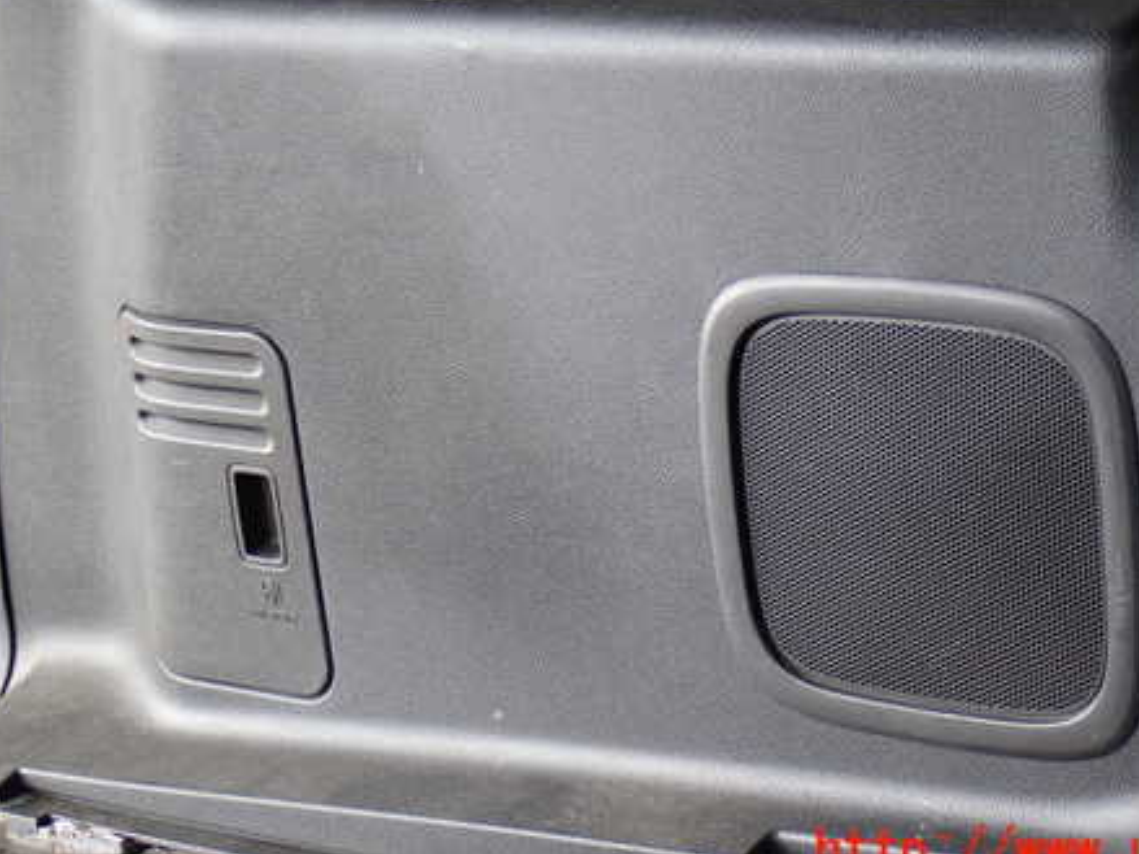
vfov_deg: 15.2
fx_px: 3191
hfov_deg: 20.2
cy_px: 301
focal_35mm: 97
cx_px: 623
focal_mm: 12.73
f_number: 3.9
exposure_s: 1/60
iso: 400
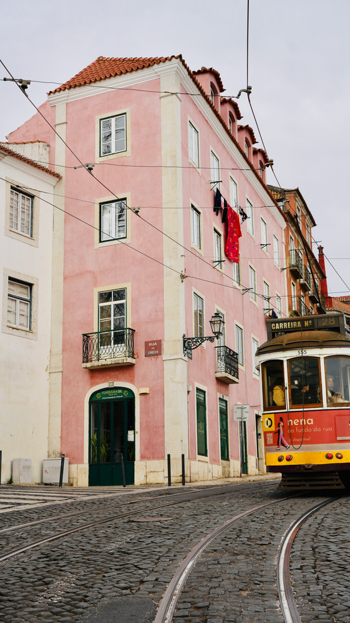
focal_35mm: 49
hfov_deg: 24.4
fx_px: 809
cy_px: 308
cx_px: 191
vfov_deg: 42.1
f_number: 5.6
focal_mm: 46
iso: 100
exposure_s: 1/400
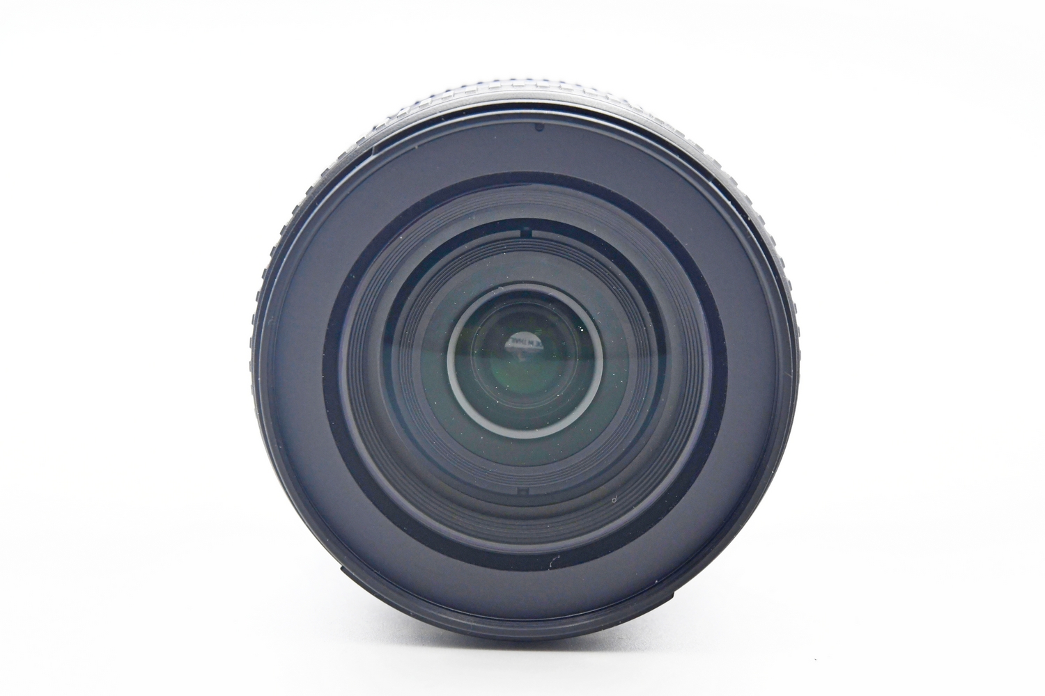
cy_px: 348
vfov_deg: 12.7
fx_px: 3135
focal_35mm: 108
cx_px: 522
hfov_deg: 18.9
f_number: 8
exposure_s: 1/125
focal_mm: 72
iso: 1600
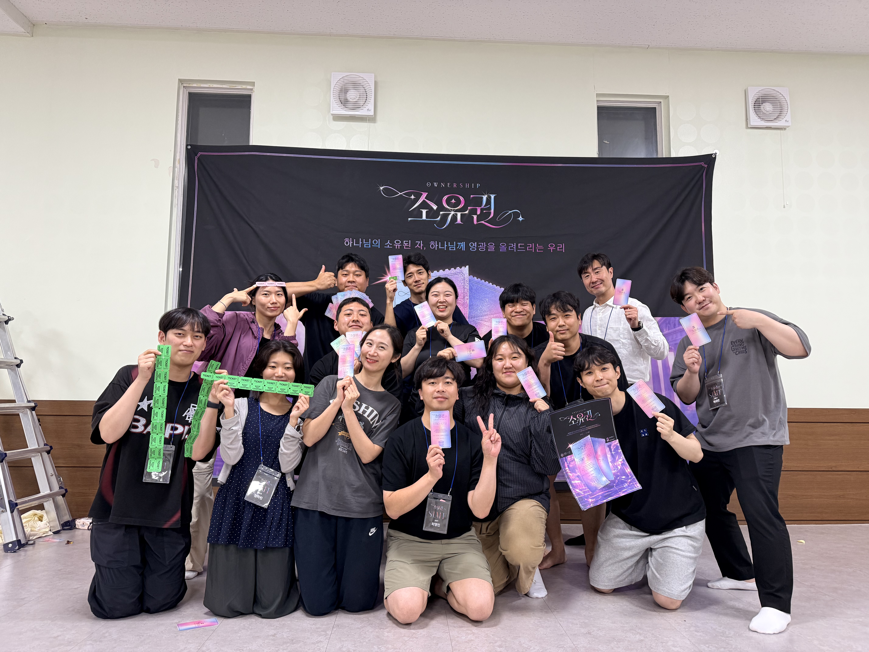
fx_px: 602
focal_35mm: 24
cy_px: 326
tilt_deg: +7.5
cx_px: 434
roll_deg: -0.3
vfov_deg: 56.8
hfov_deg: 71.6
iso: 200
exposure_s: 1/60
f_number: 1.78
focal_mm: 6.76
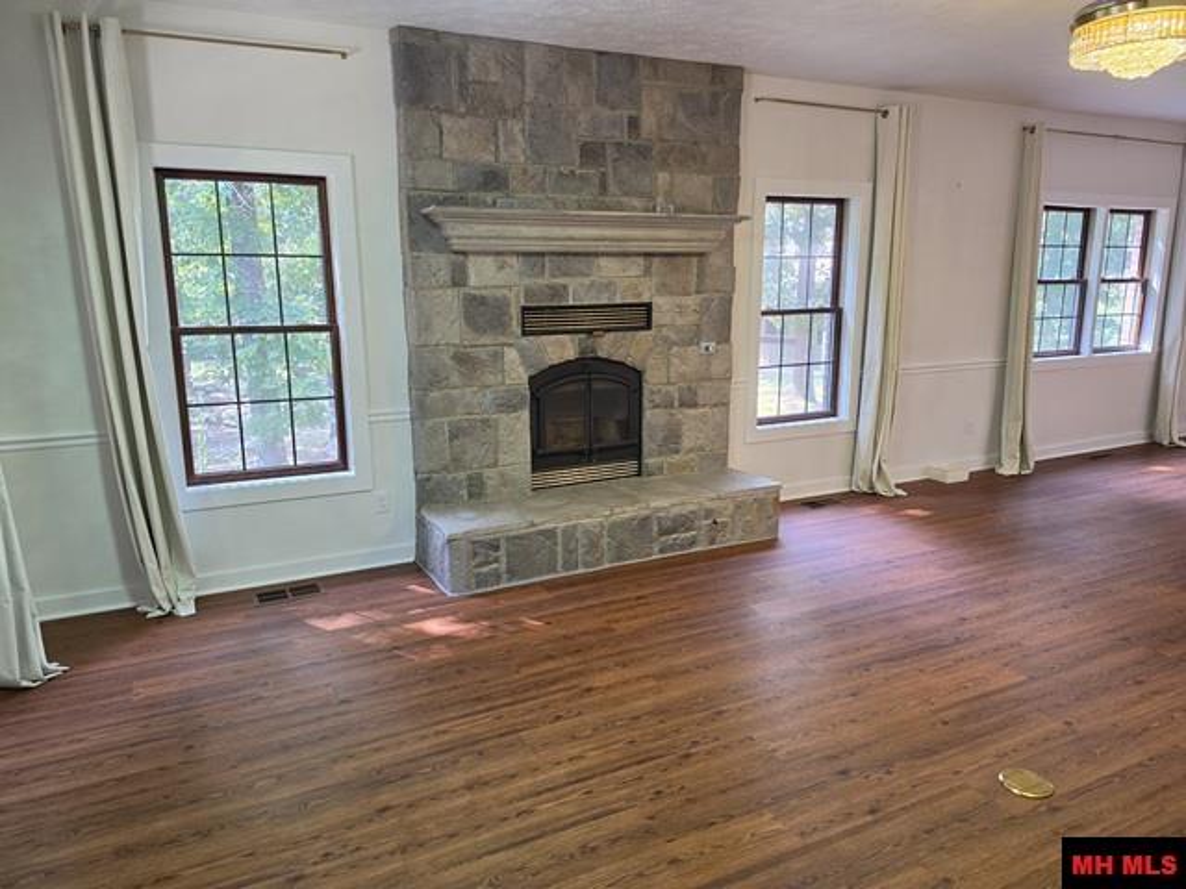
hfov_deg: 73.9
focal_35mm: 23
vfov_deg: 58.9
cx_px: 593
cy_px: 444
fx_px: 788
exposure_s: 1/120
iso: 100
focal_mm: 6.5
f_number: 1.4
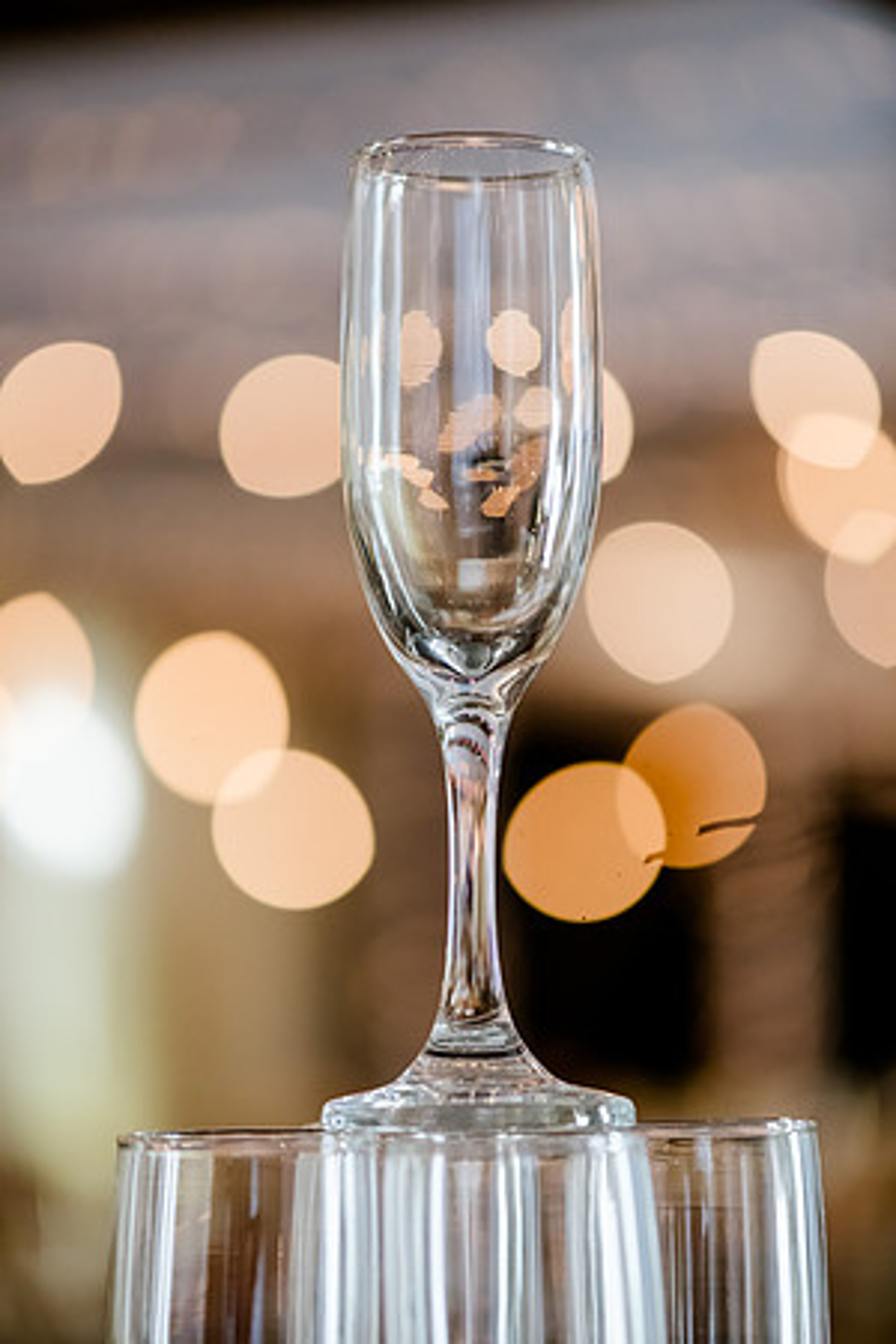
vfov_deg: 19.5
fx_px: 3920
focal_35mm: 105
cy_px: 672
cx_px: 448
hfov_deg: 13.0
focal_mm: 105
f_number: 3
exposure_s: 1/500
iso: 2000
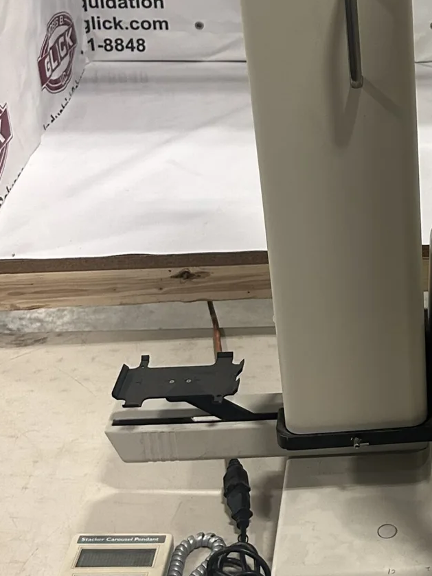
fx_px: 1032
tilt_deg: -24.2
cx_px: 466
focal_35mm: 62
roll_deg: -2.0
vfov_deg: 30.7
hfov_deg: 22.4
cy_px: 153
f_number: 1.5
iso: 250
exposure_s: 1/60
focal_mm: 5.7
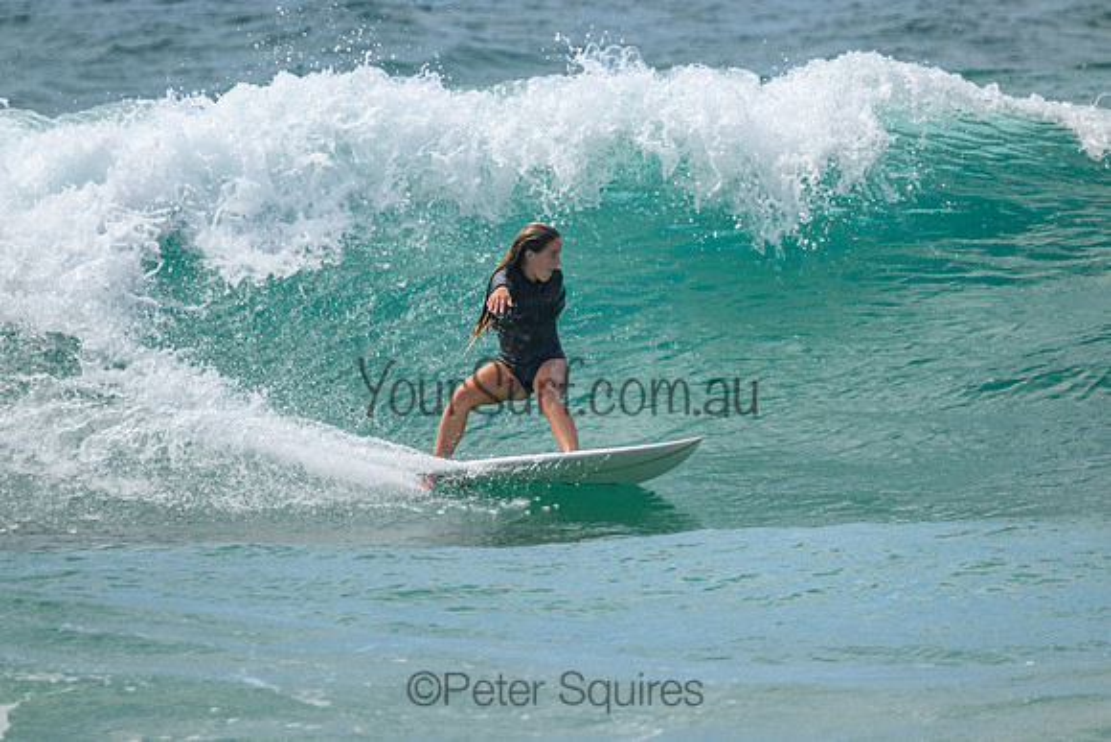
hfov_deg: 2.6
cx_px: 556
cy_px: 371
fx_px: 24694
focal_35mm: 800
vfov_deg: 1.7
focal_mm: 800
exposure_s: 1/2000
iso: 1000
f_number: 11
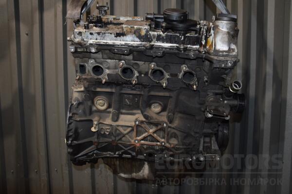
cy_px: 97
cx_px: 146
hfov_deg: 67.4
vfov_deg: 47.9
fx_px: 219
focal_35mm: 27
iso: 800
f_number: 5
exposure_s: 1/60
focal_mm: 18
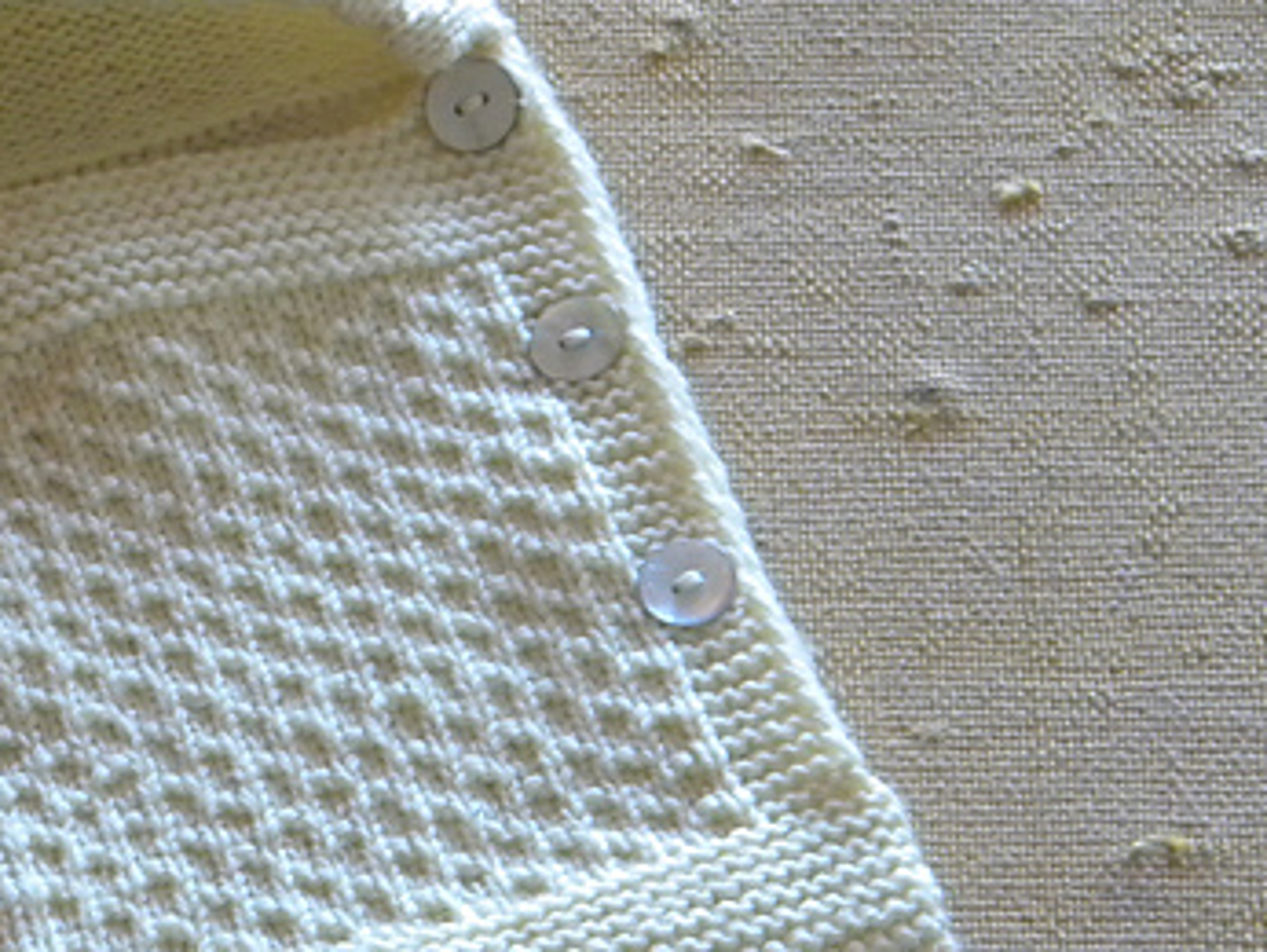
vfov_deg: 7.7
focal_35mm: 194
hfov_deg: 10.2
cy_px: 465
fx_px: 7106
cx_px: 260
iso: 400
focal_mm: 19
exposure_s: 1/22.1
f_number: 4.7
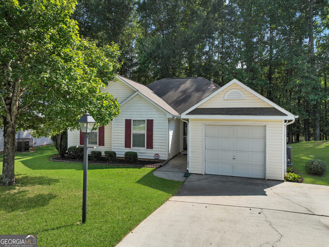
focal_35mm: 24
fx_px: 228
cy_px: 124
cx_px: 164
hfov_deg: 71.6
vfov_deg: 56.8
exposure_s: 1/3200
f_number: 2.8
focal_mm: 12.29
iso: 160
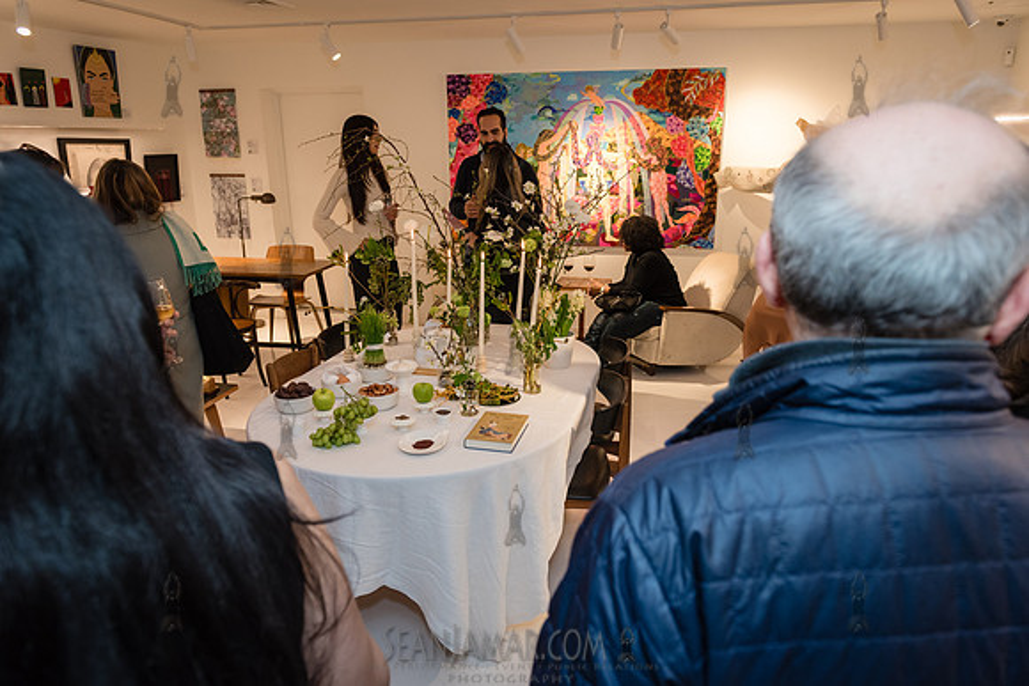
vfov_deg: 52.1
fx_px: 702
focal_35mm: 25
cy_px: 343
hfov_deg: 72.5
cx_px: 514
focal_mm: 24
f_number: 4
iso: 1600
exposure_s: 1/250
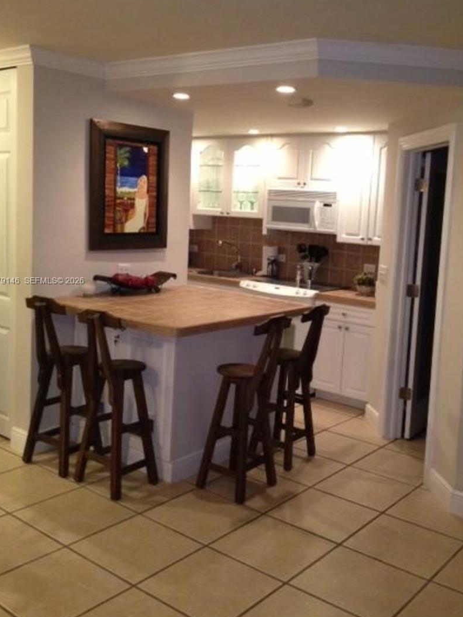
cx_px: 240
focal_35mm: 40
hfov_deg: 36.0
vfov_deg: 46.7
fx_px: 713
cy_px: 281
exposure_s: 1/20
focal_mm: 4.28
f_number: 2.4
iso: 400
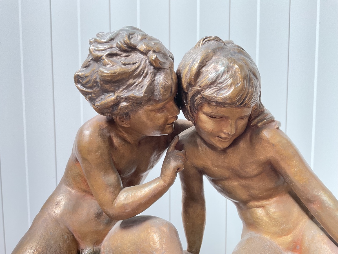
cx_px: 169
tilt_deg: -4.6
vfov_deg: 48.2
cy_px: 127
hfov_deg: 61.7
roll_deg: +0.0
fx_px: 283
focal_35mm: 29
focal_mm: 3
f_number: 1.8
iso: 50
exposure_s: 1/120
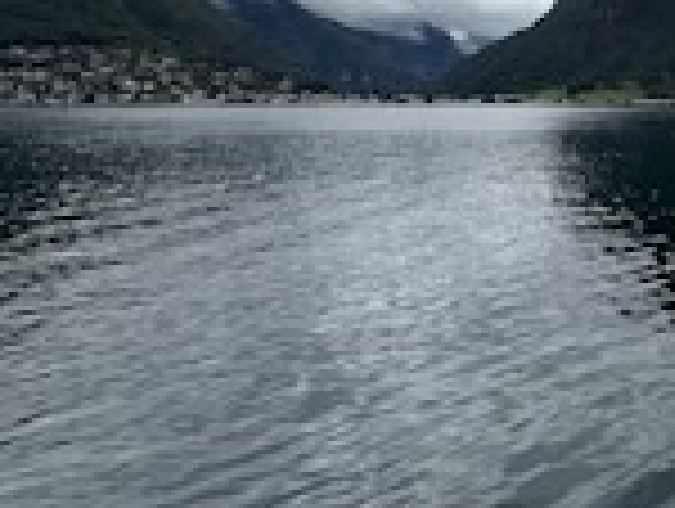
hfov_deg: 35.3
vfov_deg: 34.5
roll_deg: +0.6
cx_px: 846
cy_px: 36
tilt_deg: +6.7
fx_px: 762
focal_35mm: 39
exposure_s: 1/1727
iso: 32
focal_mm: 1.57
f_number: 1.8
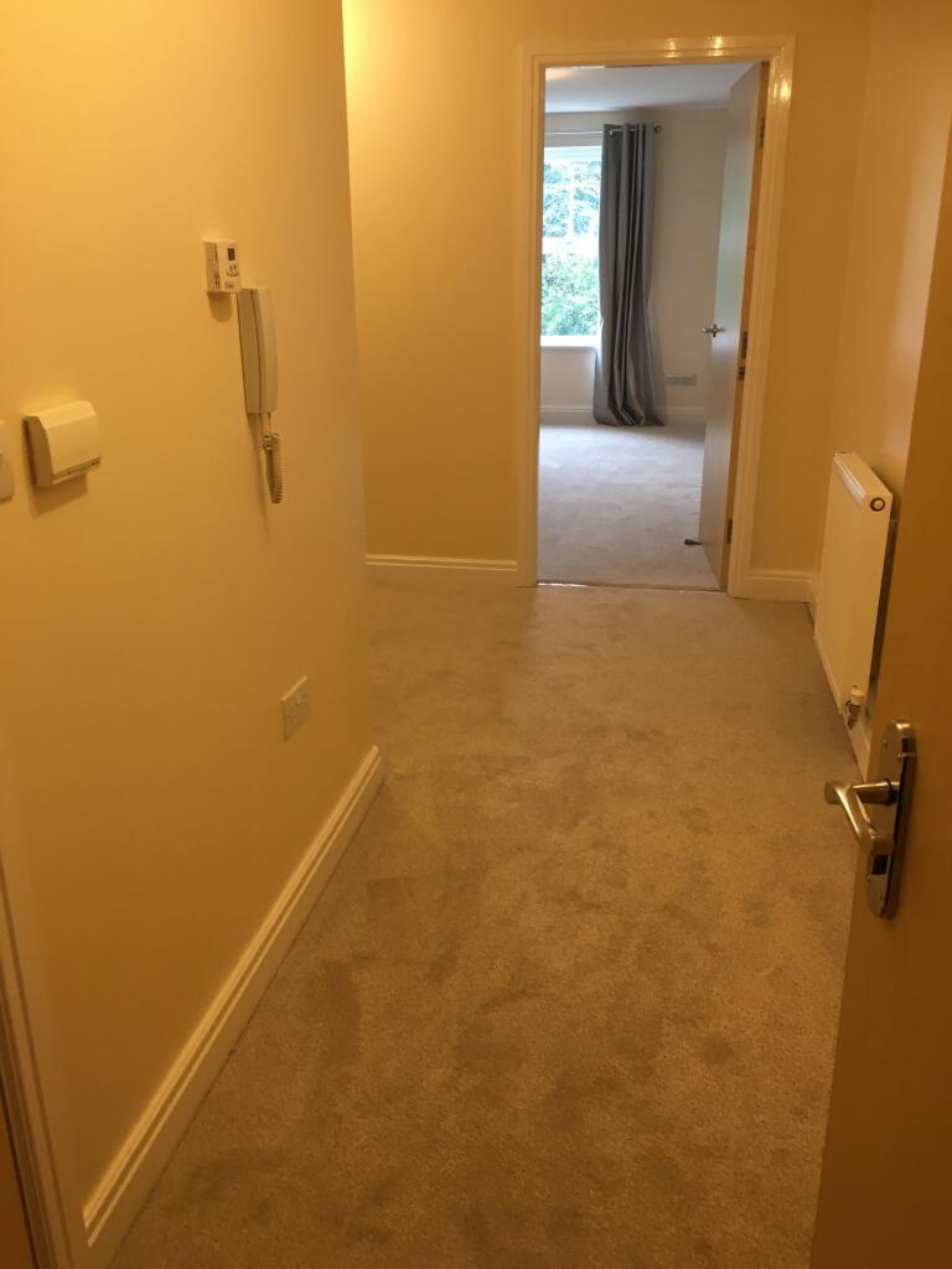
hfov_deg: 48.2
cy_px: 634
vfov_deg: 61.7
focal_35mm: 29
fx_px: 1063
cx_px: 476
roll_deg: +0.5
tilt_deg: -21.6
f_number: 2.2
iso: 80
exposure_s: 1/33
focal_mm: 4.15
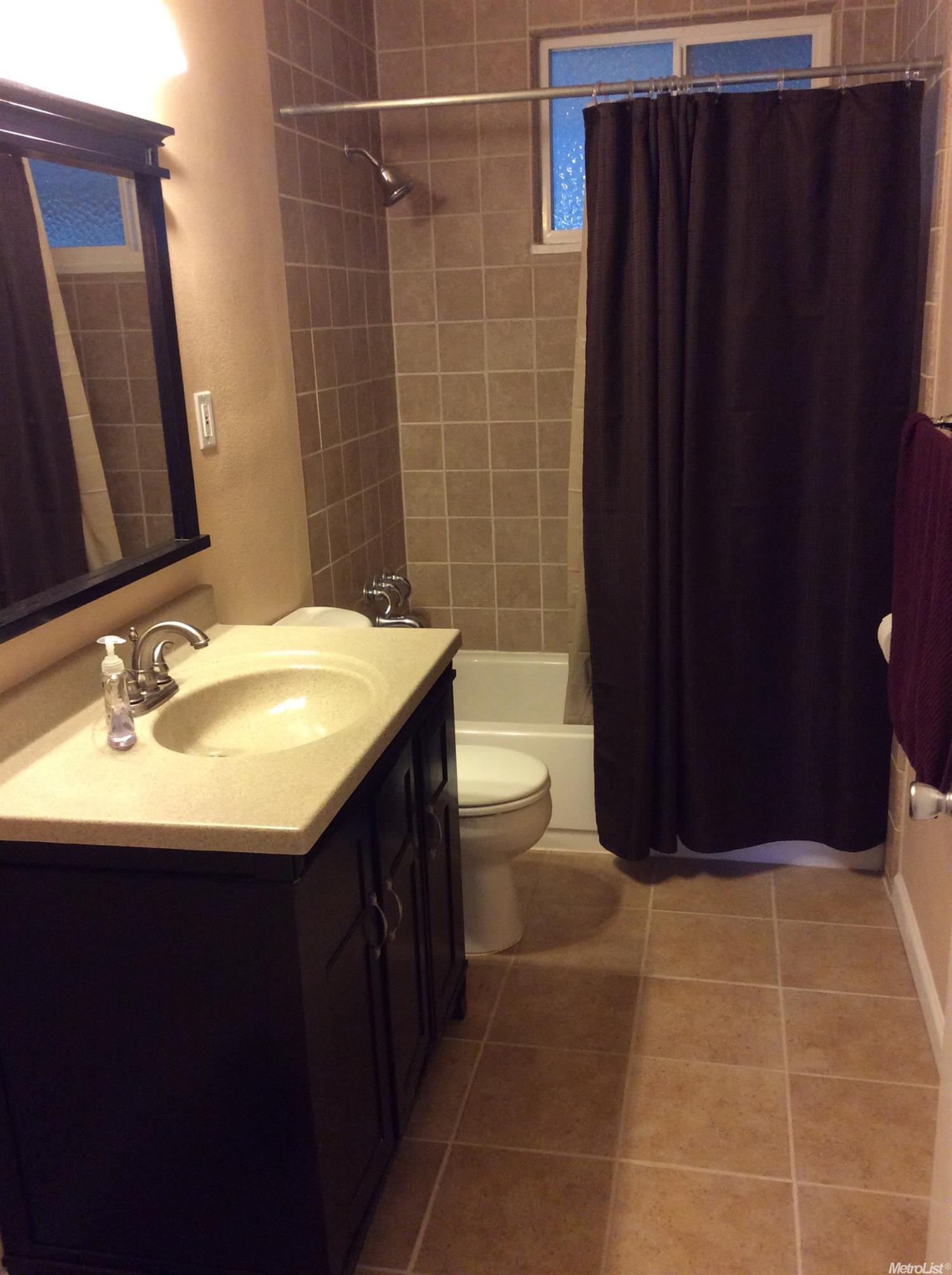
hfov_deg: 44.1
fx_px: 1176
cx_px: 476
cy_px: 638
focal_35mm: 32
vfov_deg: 56.9
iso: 160
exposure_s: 1/25
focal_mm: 3.3
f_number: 2.4
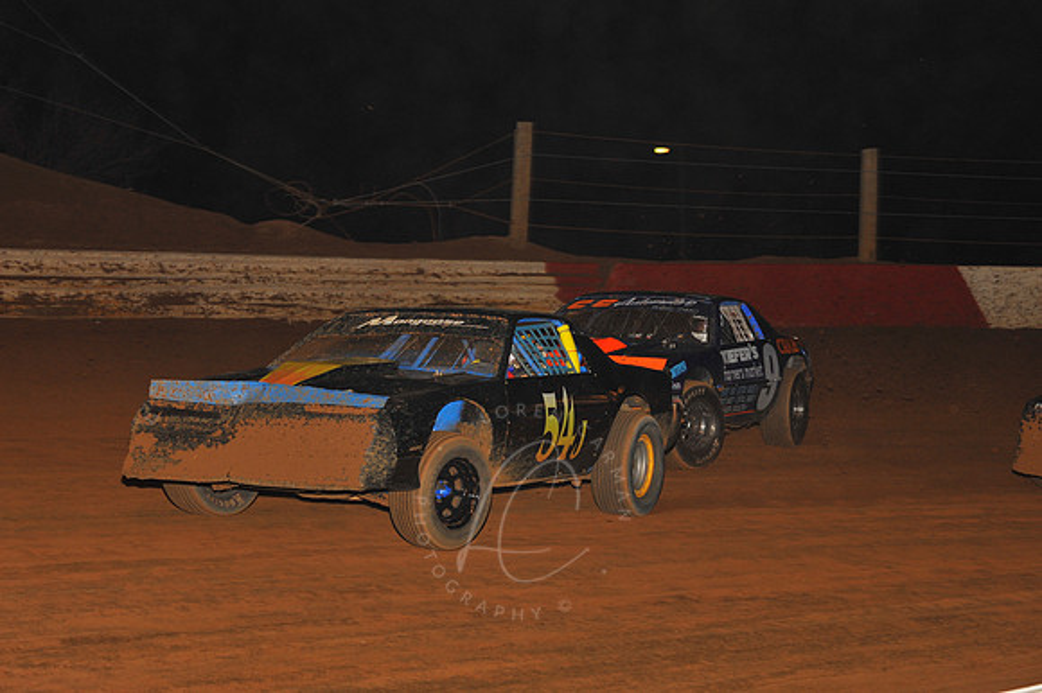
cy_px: 346
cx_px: 521
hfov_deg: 20.4
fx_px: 2893
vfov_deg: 13.7
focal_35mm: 100
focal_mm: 100
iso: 640
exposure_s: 1/250
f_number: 7.1
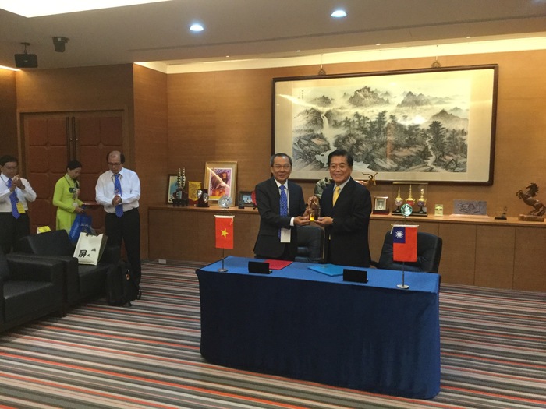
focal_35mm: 31
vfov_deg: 45.4
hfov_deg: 58.4
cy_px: 204
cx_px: 273
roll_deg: +0.2
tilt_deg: -5.2
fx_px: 489
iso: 200
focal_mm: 3.3
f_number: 2.4
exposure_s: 1/30
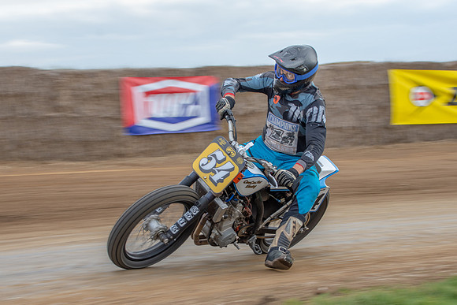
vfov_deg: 12.0
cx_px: 232
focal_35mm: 114
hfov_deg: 17.9
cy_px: 162
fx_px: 1447
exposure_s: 1/125
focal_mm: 62
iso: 320
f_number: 8
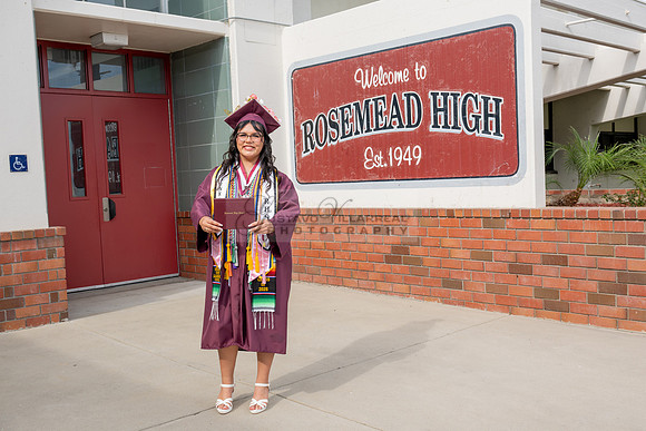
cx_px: 337
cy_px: 216
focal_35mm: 39
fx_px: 696
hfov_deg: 49.7
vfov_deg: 34.4
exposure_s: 1/200
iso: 100
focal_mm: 37
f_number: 8
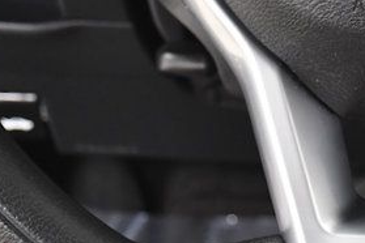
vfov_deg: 10.2
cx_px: 381
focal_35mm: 132
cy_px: -37
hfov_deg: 15.2
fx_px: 1338
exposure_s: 1/100
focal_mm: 24
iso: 2500
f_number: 3.8
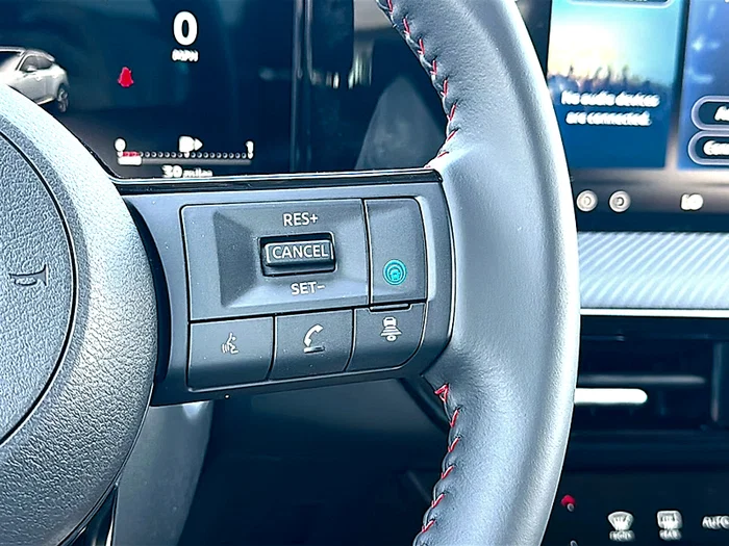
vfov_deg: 31.5
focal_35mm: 46
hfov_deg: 41.2
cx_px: 364
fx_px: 969
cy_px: 273
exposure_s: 1/163
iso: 100
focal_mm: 6.86
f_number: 1.78
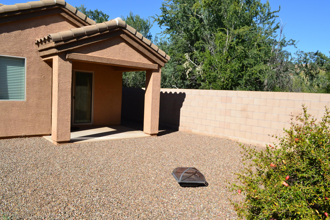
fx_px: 247
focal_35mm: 27
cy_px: 110
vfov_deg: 47.9
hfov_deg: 67.4
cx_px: 165
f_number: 11
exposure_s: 1/500
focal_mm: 18
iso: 400
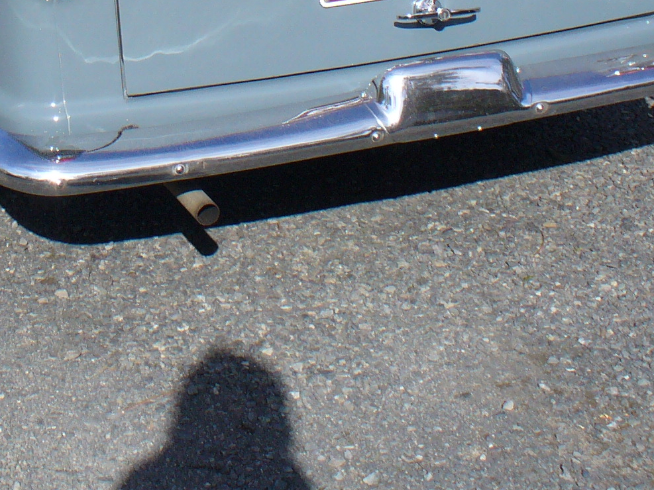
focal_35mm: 96
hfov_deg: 20.2
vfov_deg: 14.8
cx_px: 127
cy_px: -120
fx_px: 1814
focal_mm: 6.1
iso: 80
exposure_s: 1/250
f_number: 5.6
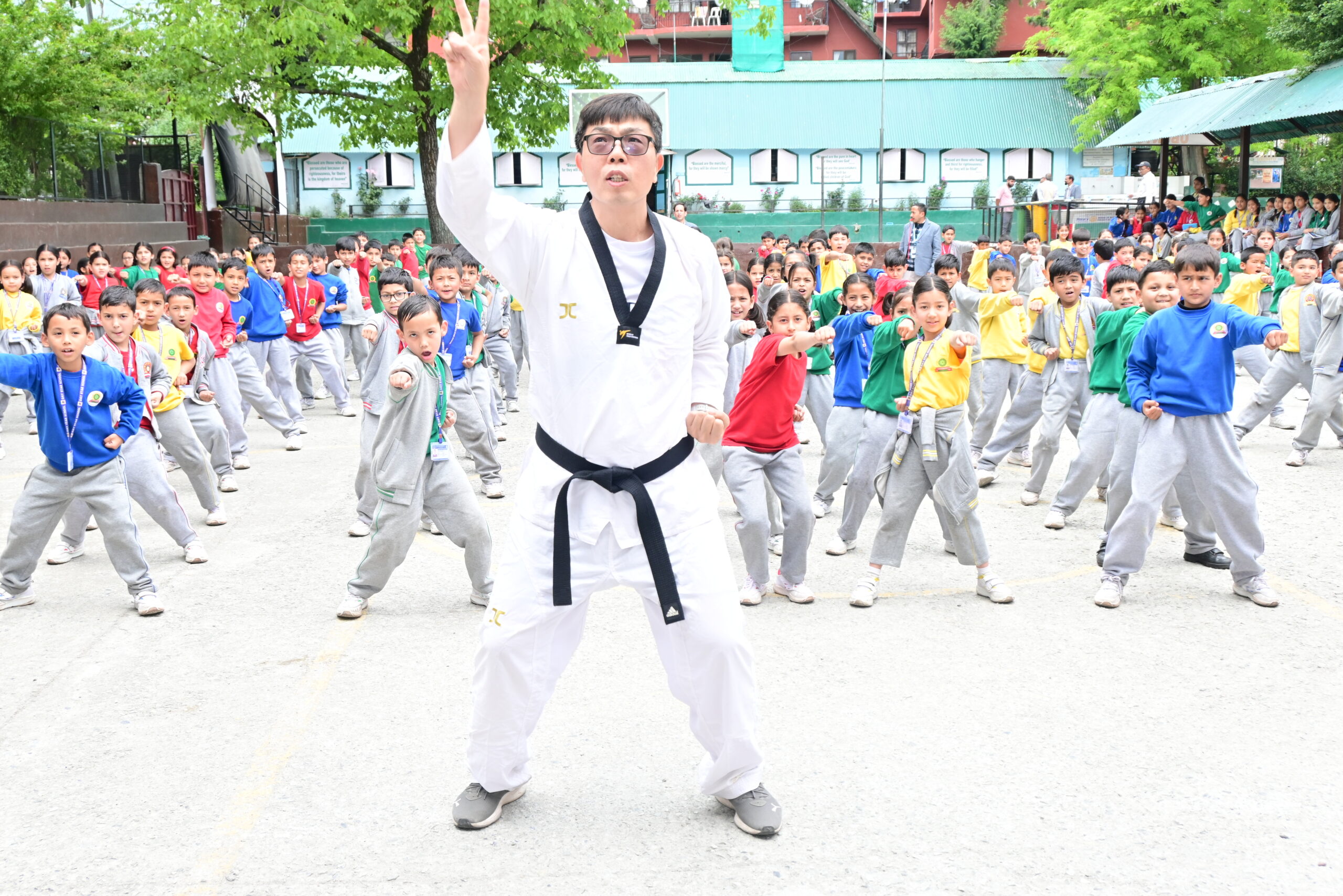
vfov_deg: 36.2
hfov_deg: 52.2
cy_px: 448
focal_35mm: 37
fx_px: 1371
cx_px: 672
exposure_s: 1/160
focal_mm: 24.5
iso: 400
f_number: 6.3
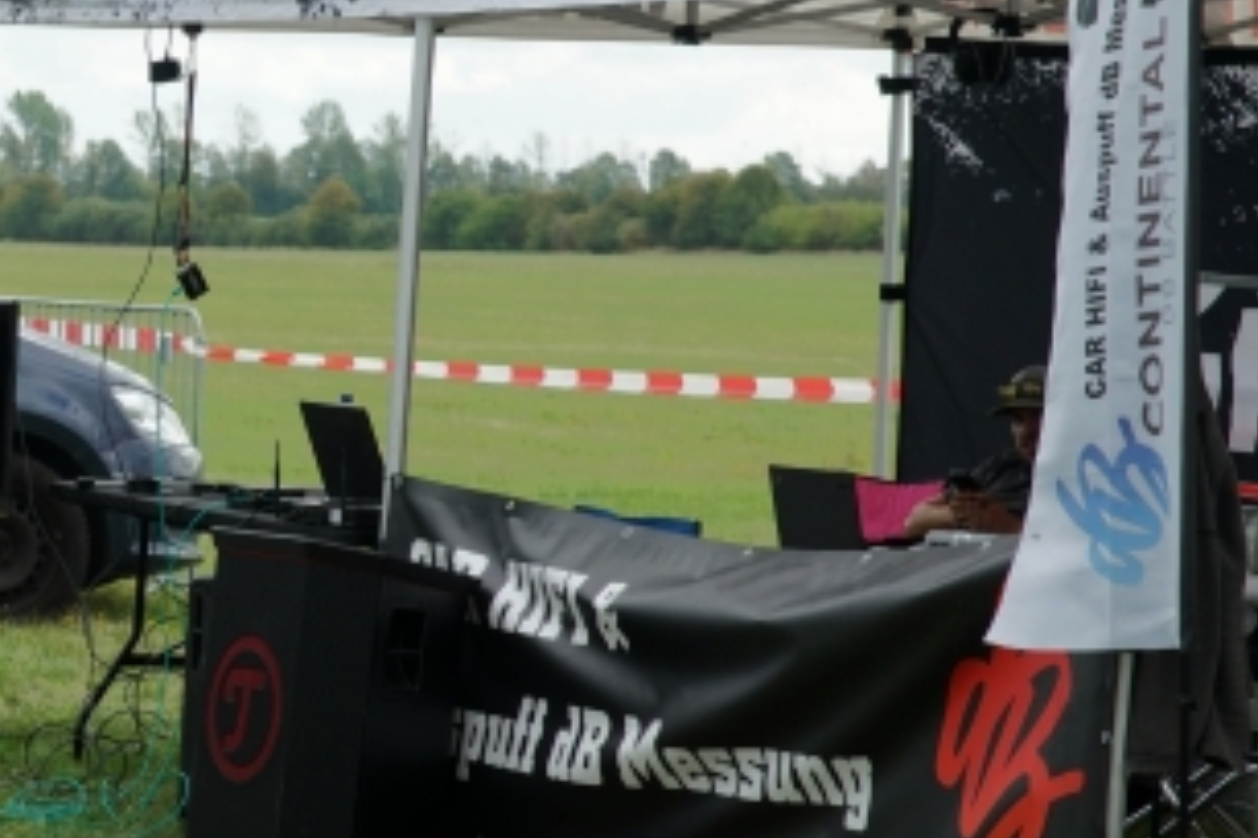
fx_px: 6394
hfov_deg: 11.0
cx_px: -354
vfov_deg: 7.5
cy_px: 314
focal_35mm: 183
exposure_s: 1/250
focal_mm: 70
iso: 250
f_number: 8
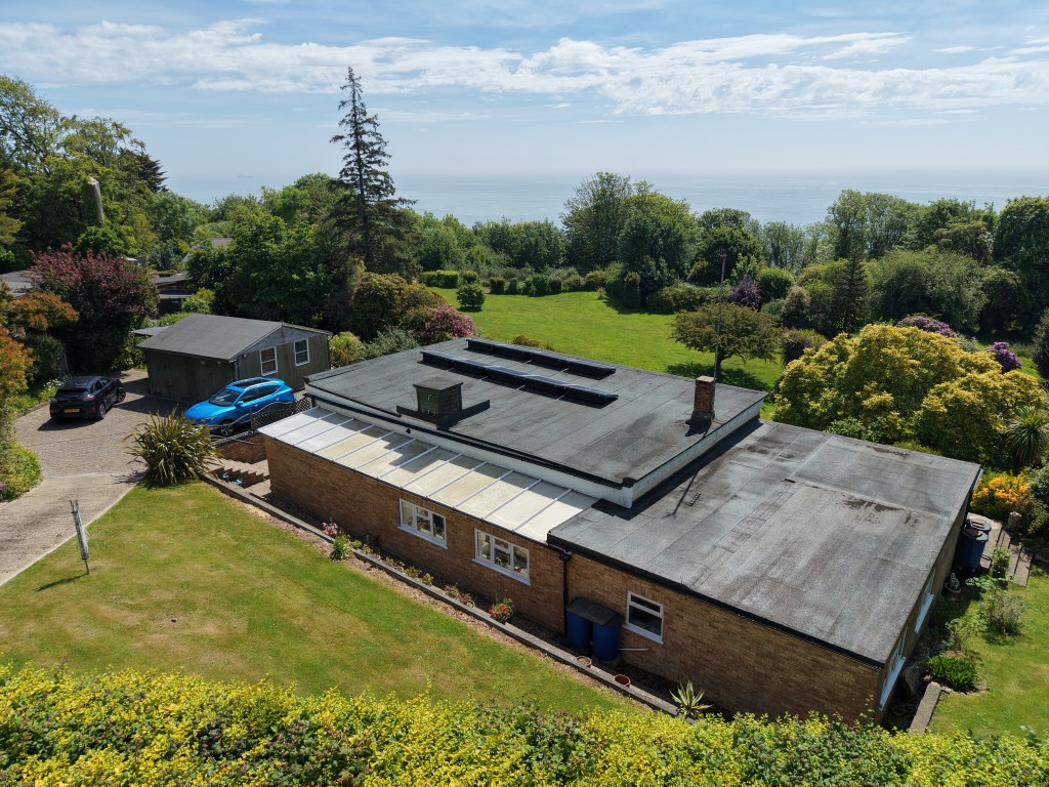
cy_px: 394
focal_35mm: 24
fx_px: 727
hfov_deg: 71.6
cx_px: 524
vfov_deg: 56.8
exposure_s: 1/8000
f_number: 1.8
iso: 350
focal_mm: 8.67
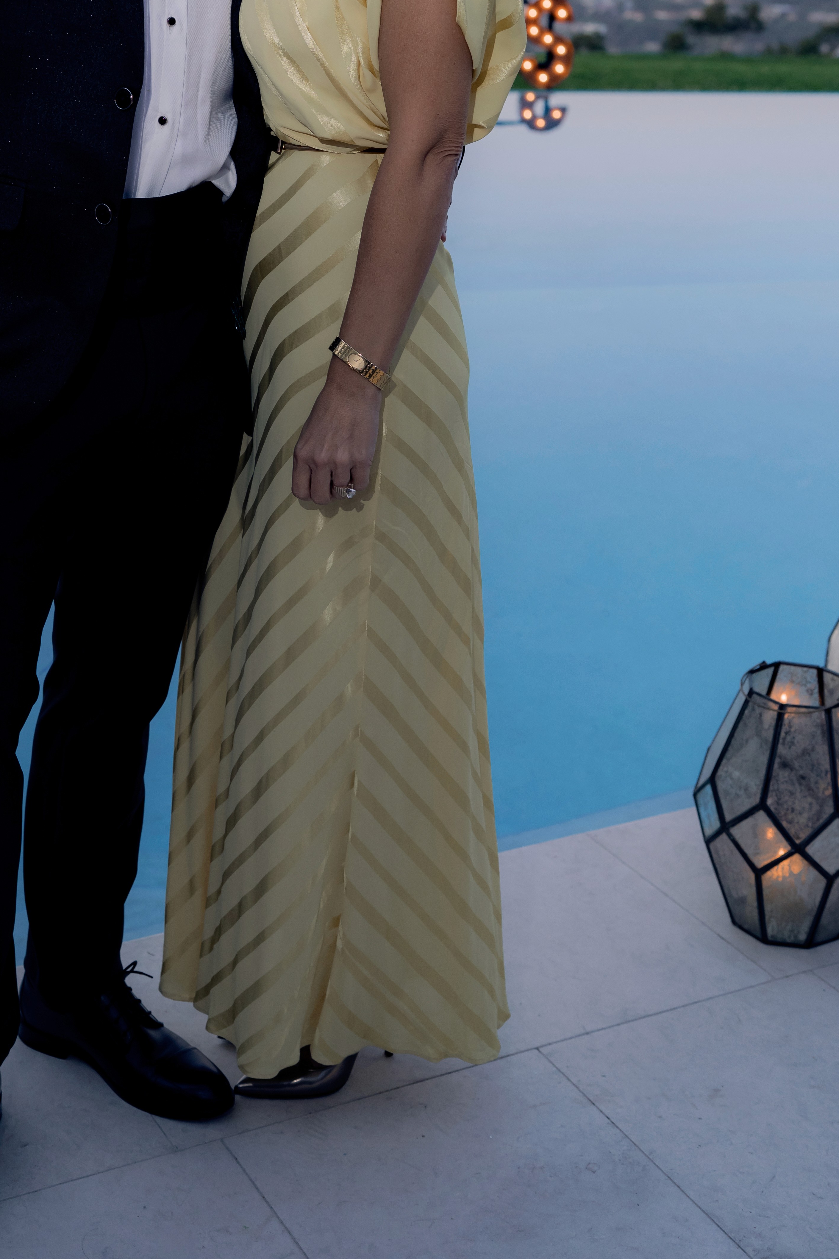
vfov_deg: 33.8
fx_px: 2028
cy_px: 324
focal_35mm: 58
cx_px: 185
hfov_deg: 23.1
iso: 200
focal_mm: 35
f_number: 4
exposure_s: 1/125
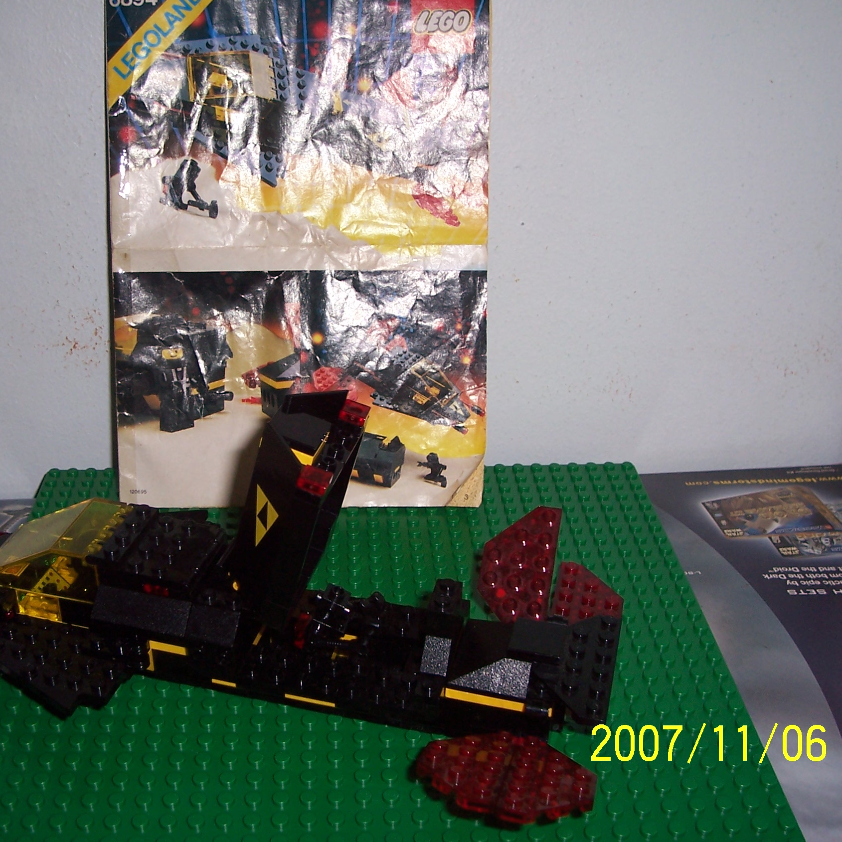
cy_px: 420
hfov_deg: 40.7
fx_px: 1128
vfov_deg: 40.9
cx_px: 318
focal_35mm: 41
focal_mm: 5.6
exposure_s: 1/60
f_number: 2.7
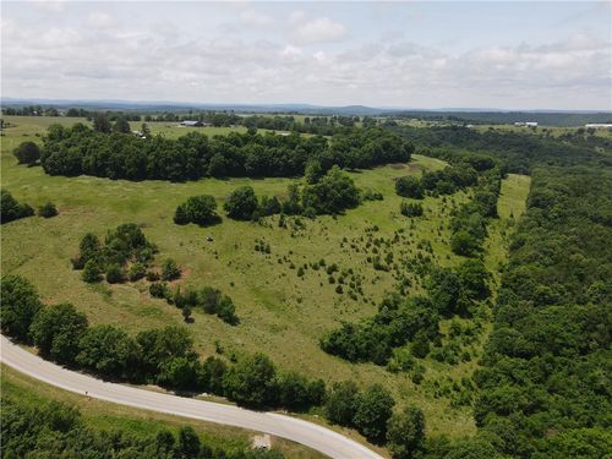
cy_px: 230
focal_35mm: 24
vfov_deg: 56.8
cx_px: 306
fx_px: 424
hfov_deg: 71.6
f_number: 2.8
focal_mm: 4.5
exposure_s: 1/40
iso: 100
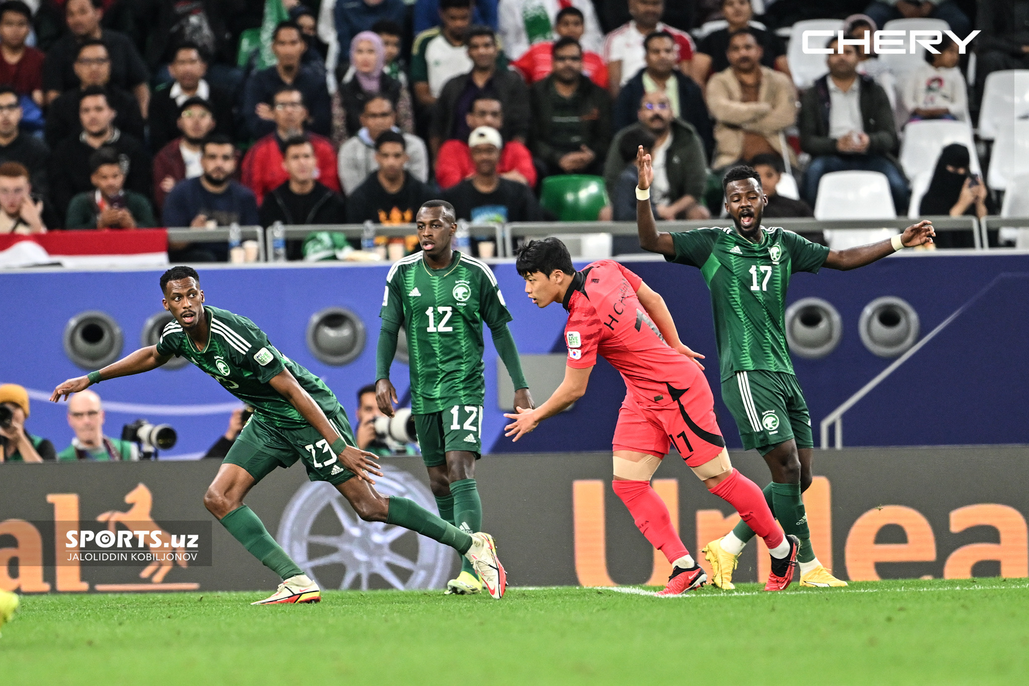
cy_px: 343
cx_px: 514
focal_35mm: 400
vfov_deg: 3.4
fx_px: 11432
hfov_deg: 5.2
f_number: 2.8
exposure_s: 1/1000
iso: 1250
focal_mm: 400
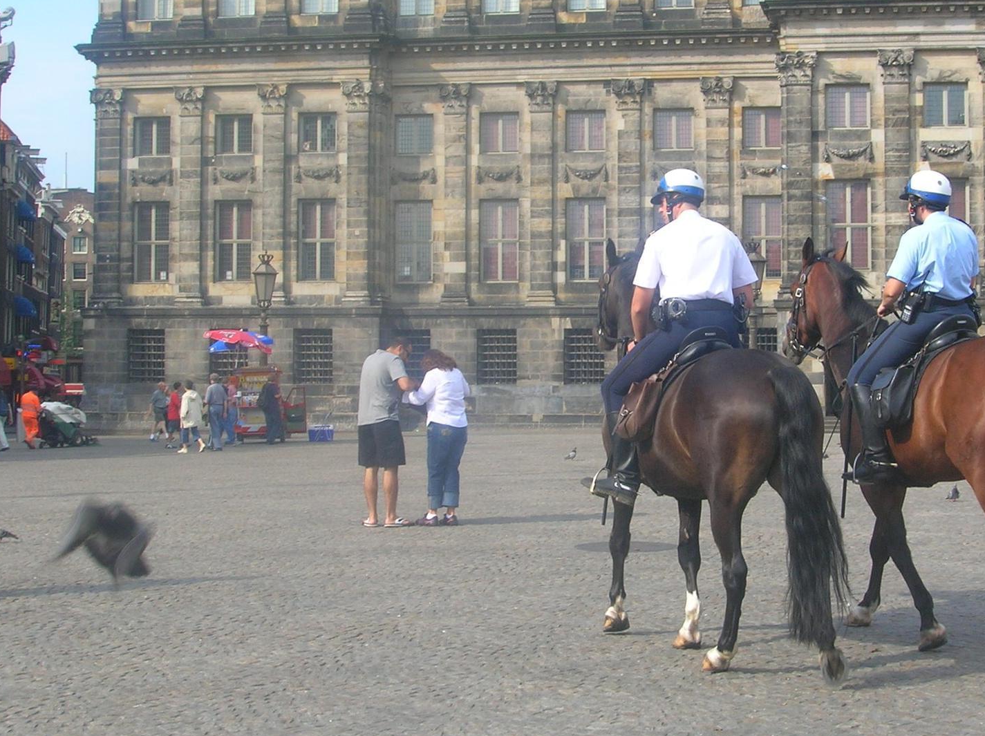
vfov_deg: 23.6
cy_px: 357
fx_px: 1762
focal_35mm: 62
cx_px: 633
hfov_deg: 31.1
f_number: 5.4
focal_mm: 7.7
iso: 50
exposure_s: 1/140
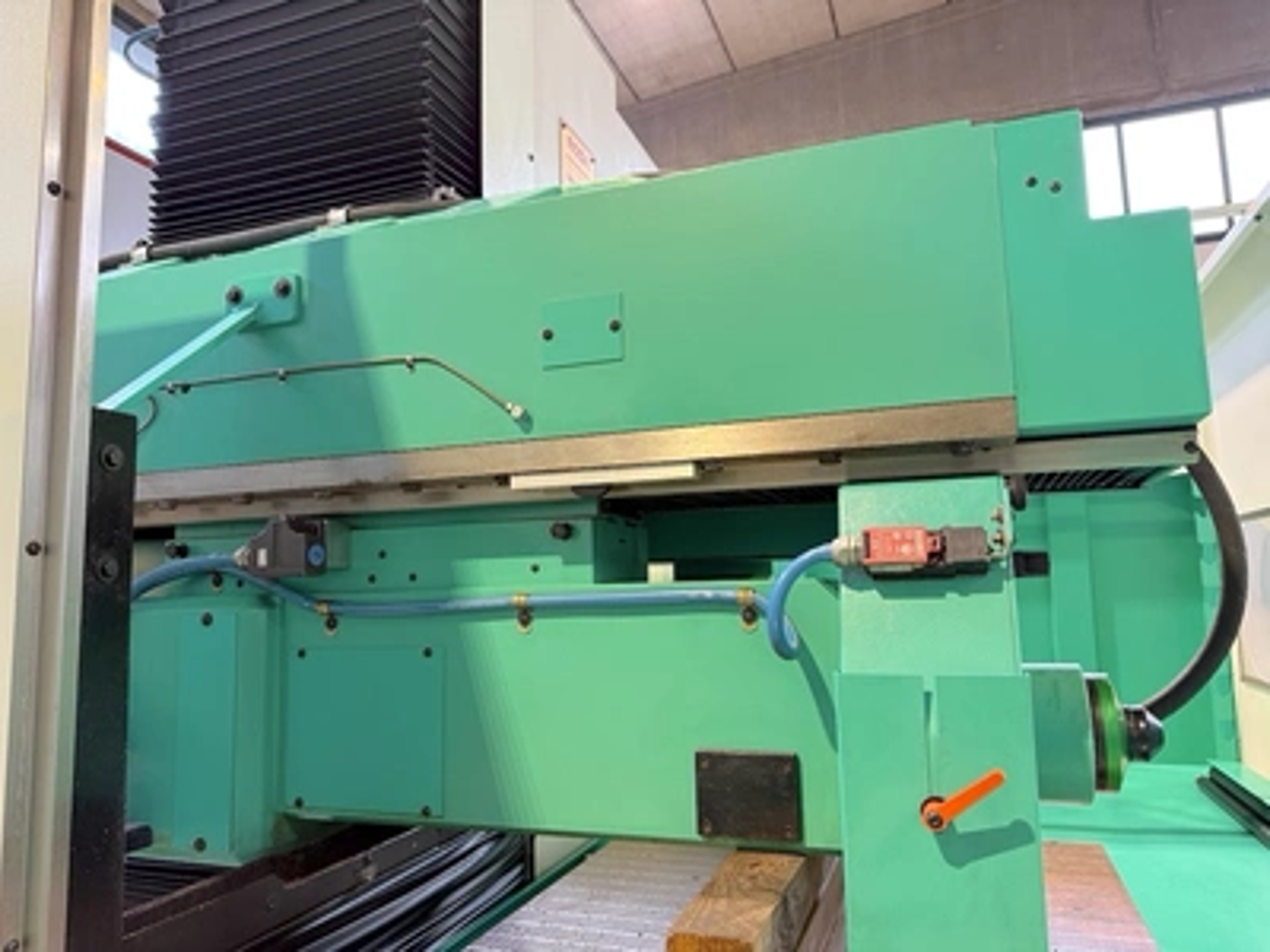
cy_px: 476
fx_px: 881
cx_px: 635
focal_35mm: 24
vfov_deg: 56.8
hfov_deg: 71.6
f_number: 1.78
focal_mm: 6.76
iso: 250
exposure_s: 1/50
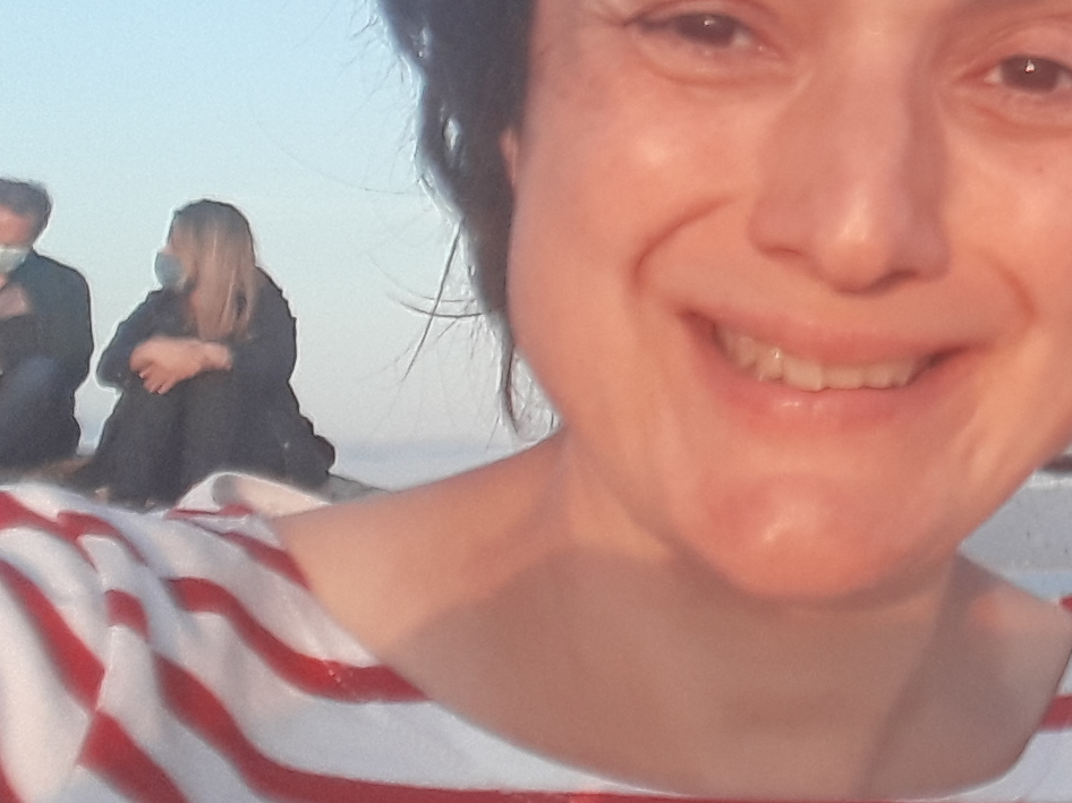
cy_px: -227
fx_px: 3313
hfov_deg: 17.3
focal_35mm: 107
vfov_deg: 13.4
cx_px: 1385
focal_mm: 2.91
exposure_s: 1/219
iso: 50
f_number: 1.9
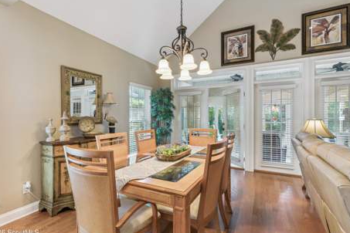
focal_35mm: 18
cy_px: 120
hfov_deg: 90.0
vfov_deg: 67.4
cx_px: 169
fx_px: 175
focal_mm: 17
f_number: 8
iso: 250
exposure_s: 1/3
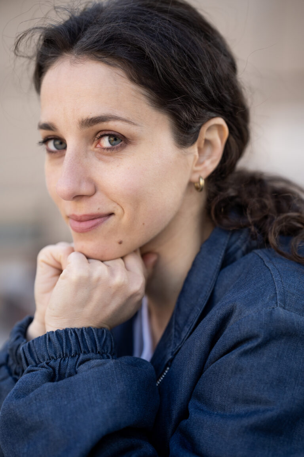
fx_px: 1077
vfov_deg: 23.9
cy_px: 228
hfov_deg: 16.1
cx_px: 152
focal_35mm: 85
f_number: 2.2
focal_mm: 85
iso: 400
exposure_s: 1/1600
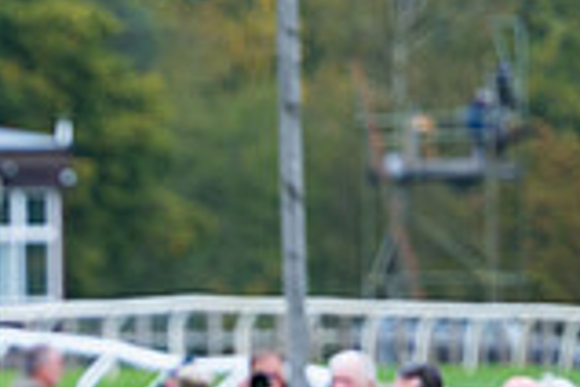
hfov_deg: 3.2
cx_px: -325
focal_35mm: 639
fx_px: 10294
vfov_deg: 2.1
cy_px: 686
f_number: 4
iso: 400
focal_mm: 175
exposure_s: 1/800
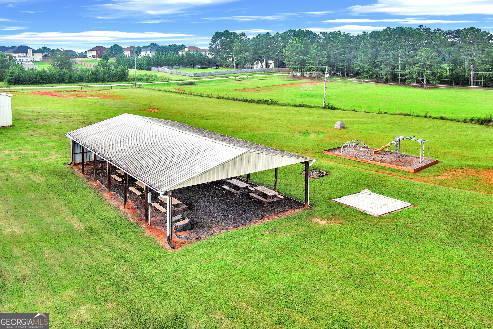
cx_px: 246
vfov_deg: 45.0
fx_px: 397
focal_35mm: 29
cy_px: 164
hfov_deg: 63.7
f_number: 2.8
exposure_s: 1/98.5
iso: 100
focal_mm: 10.57
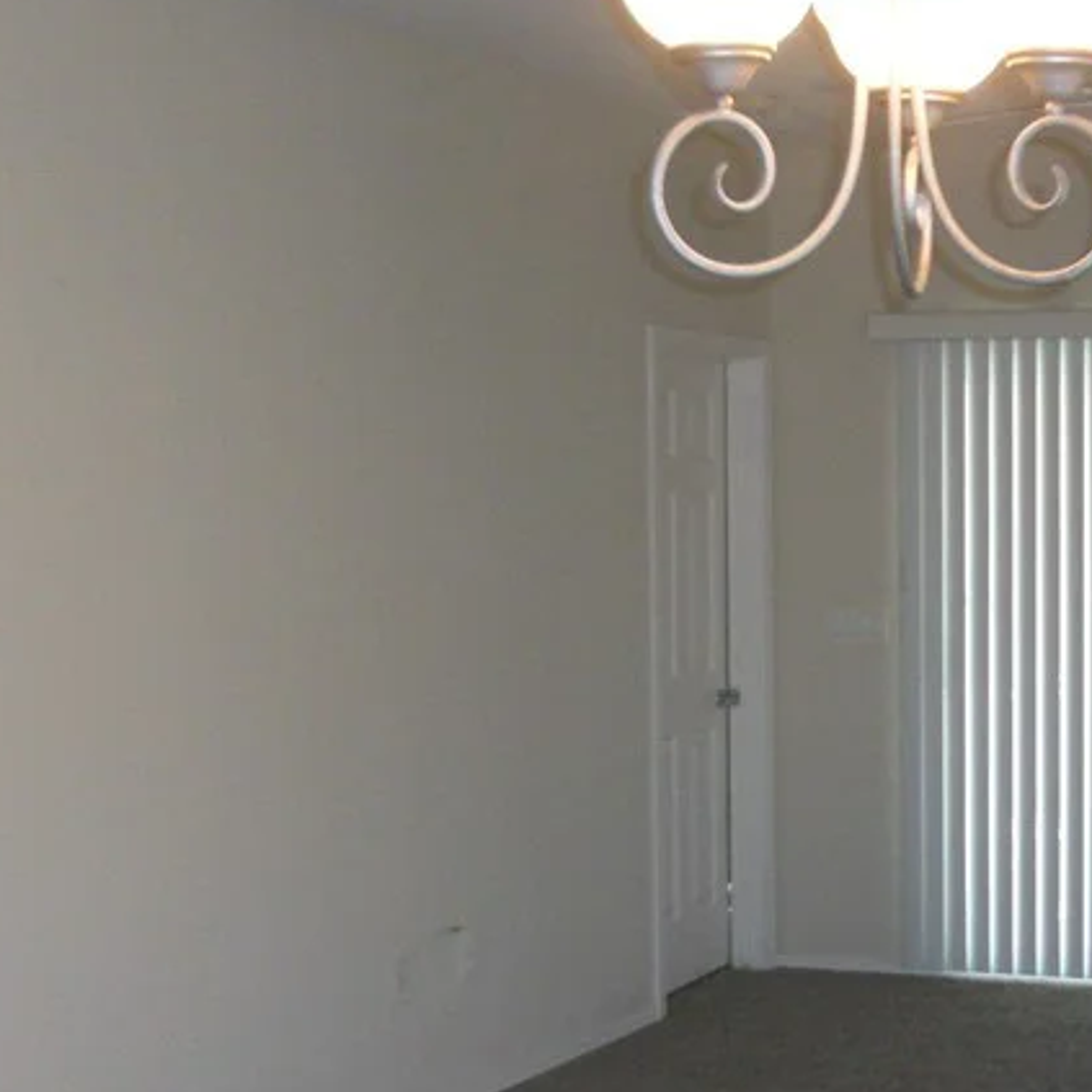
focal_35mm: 77
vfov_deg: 22.4
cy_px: 746
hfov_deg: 22.1
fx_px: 2748
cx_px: 922
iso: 200
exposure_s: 1/60
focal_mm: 6.3
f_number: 2.8
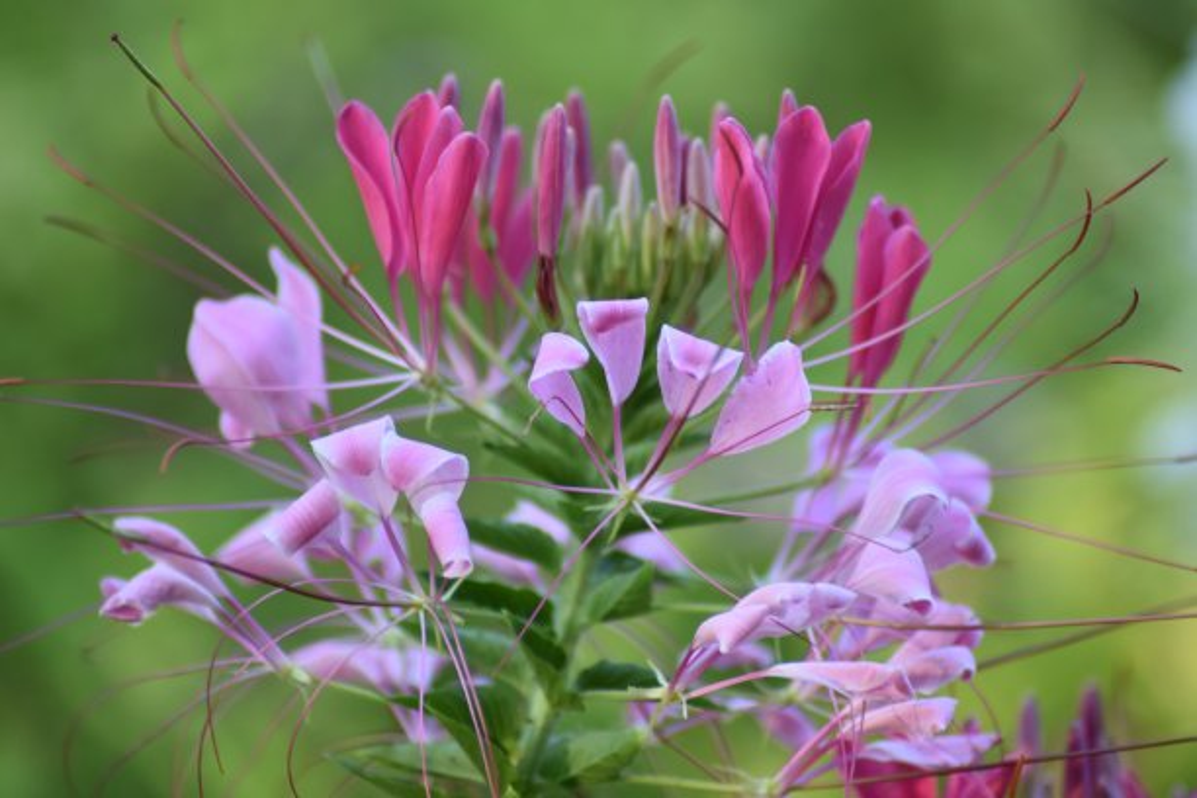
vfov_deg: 5.0
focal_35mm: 278
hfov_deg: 7.4
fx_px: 9226
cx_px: 598
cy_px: 399
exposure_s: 1/125
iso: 500
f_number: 5.6
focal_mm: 185
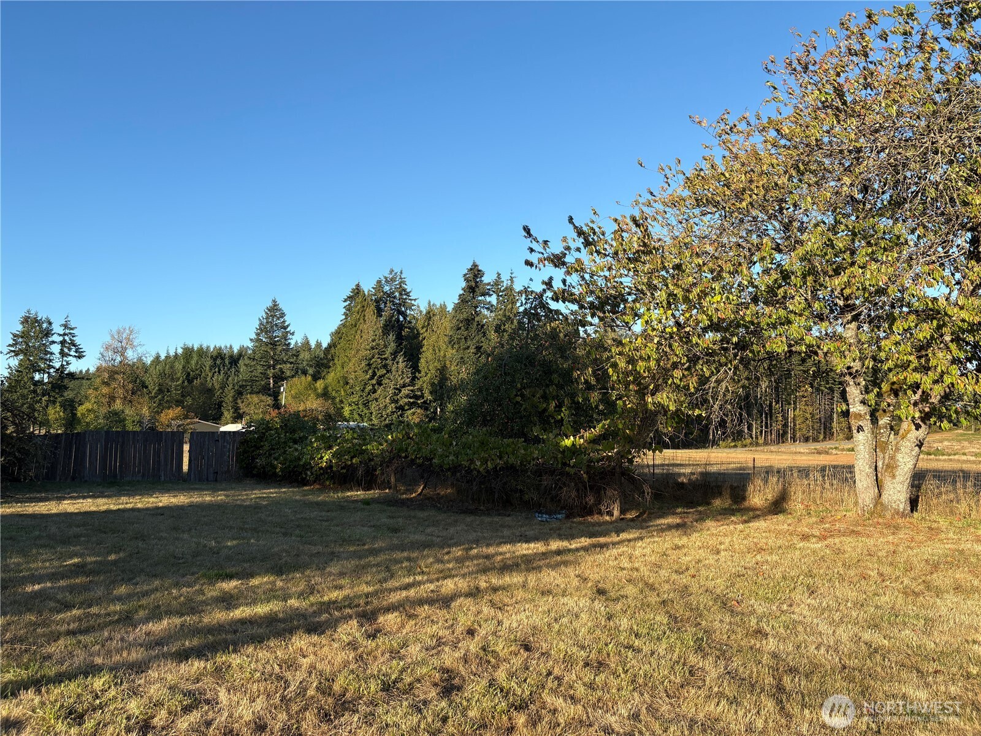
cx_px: 490
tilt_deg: +5.4
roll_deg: +0.8
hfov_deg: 67.3
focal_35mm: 26
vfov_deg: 53.1
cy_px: 368
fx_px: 737
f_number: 1.6
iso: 50
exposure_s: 1/1451
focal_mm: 5.96
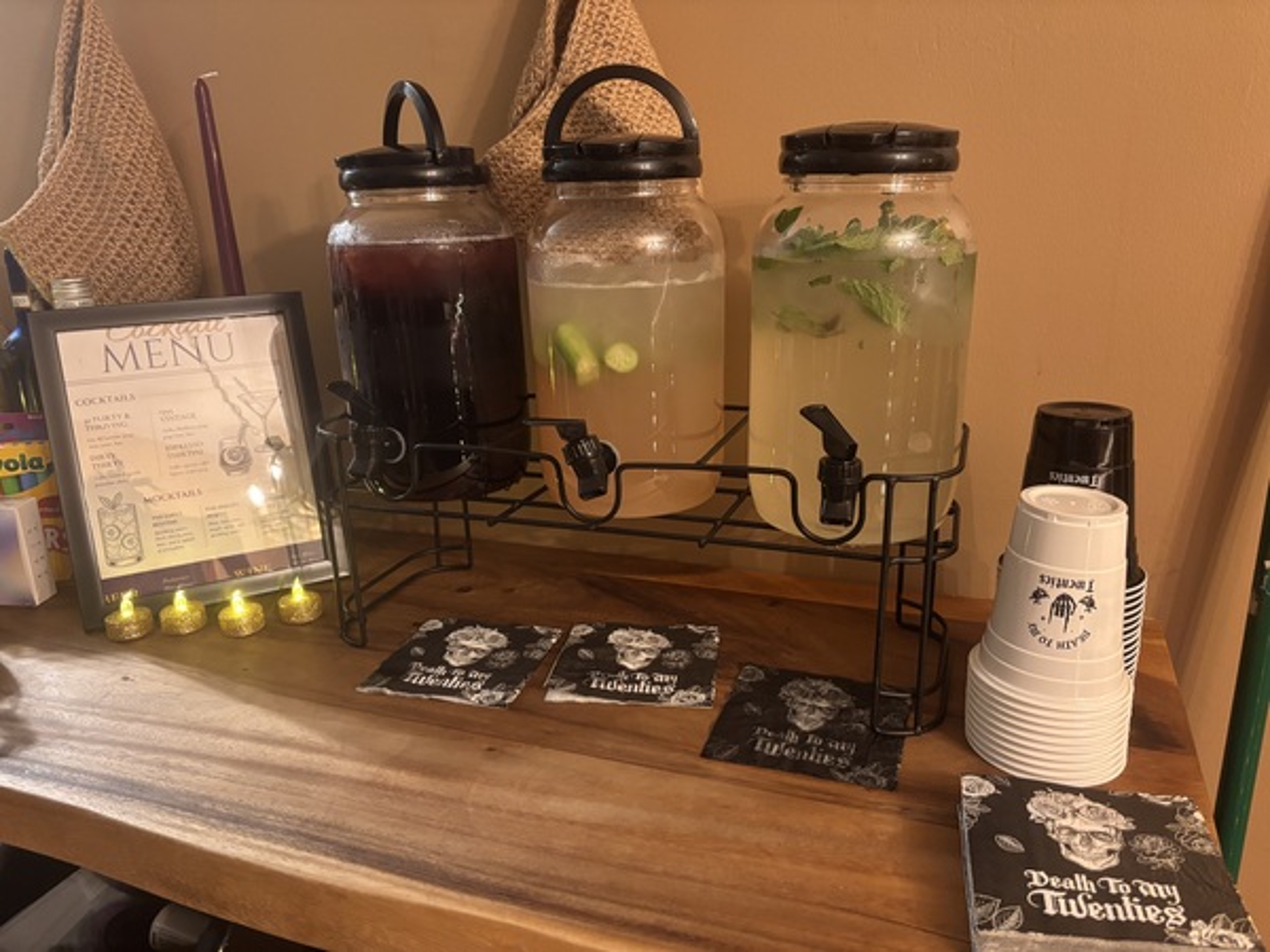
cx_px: 635
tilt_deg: -16.1
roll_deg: +1.9
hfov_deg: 67.3
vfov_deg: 53.1
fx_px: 954
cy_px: 476
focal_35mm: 26
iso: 500
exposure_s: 1/30
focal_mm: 5.96
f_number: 1.6
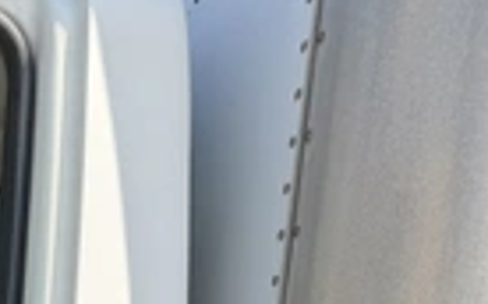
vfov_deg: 15.7
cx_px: -180
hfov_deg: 23.8
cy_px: 495
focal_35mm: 74
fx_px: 983
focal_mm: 6.76
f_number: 1.78
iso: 100
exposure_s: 1/2611
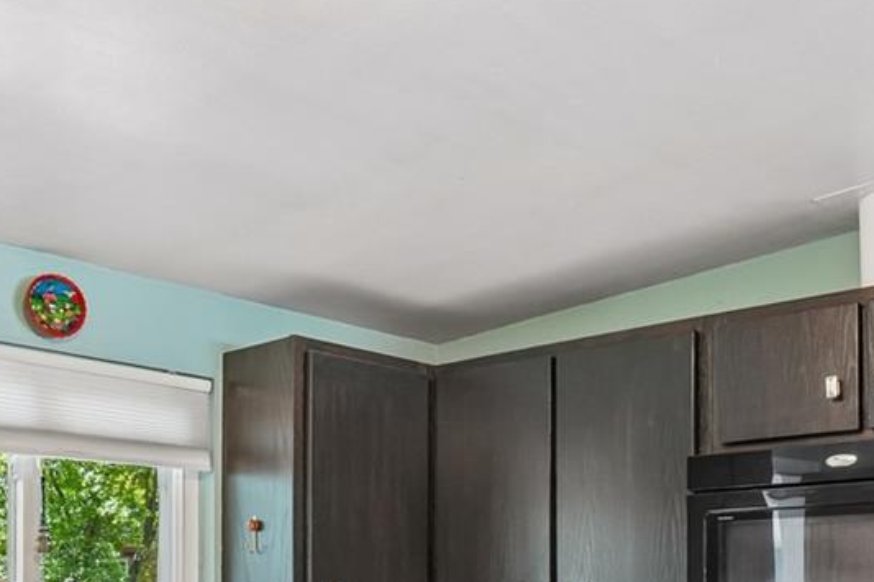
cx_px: 635
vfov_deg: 27.0
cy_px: 666
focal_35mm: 45
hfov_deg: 42.5
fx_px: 1092
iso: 400
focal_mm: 10
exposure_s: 1/8
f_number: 8
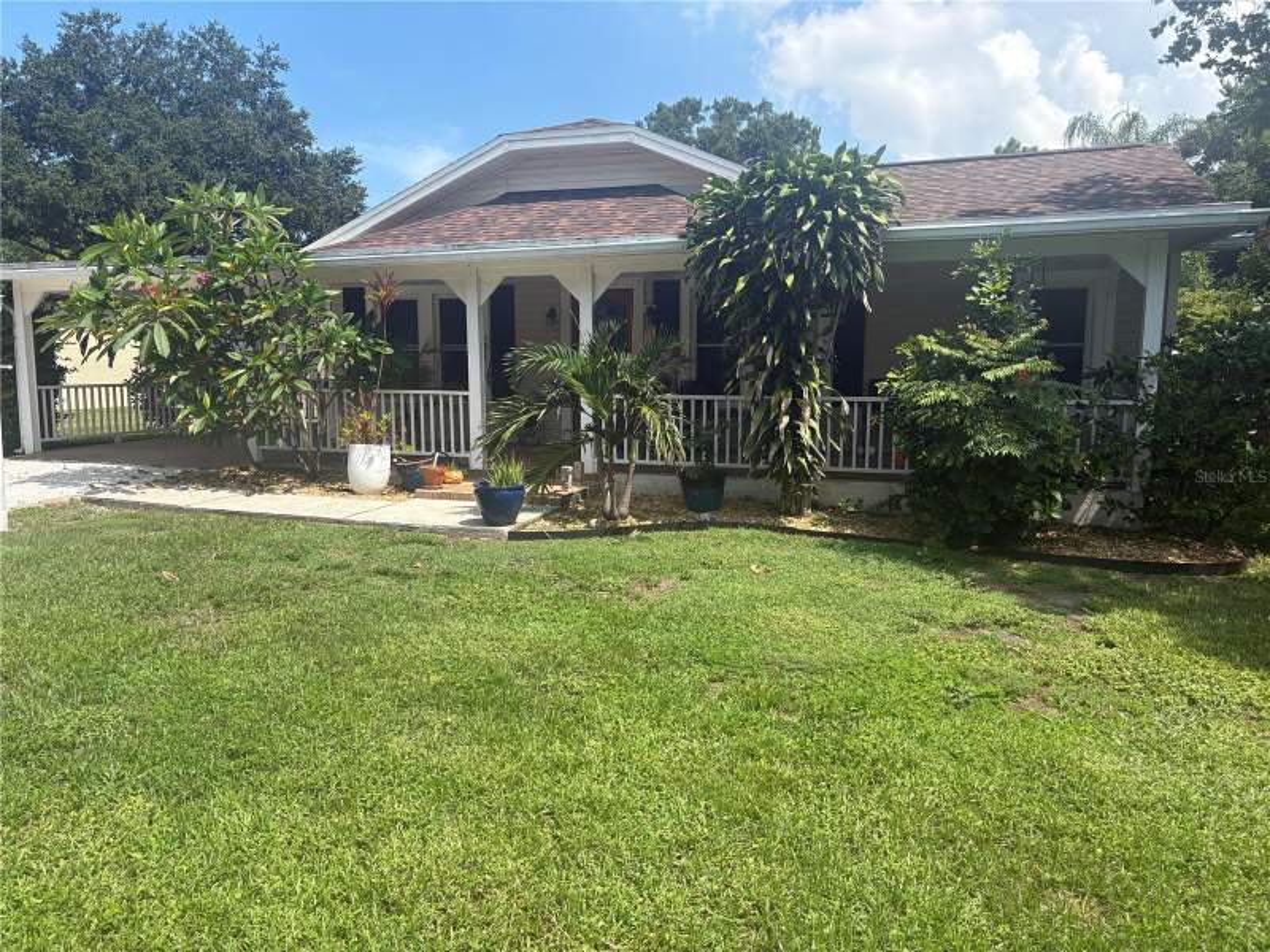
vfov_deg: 53.1
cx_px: 635
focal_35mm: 26
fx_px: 954
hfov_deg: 67.3
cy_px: 476
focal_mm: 5.96
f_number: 1.6
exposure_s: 1/1751
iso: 50
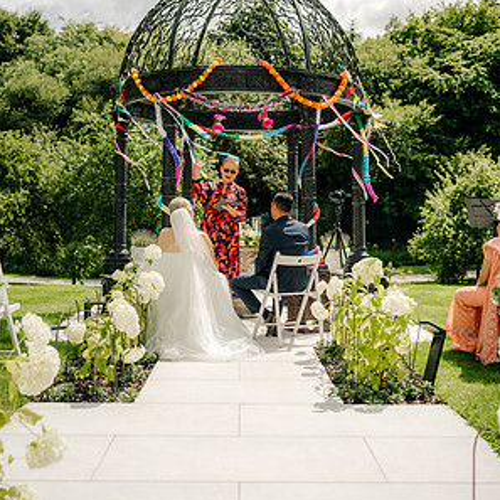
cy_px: 189
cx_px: 251
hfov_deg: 37.6
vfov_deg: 37.3
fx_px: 735
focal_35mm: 45
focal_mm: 35
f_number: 2.2
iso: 100
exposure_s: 1/5000
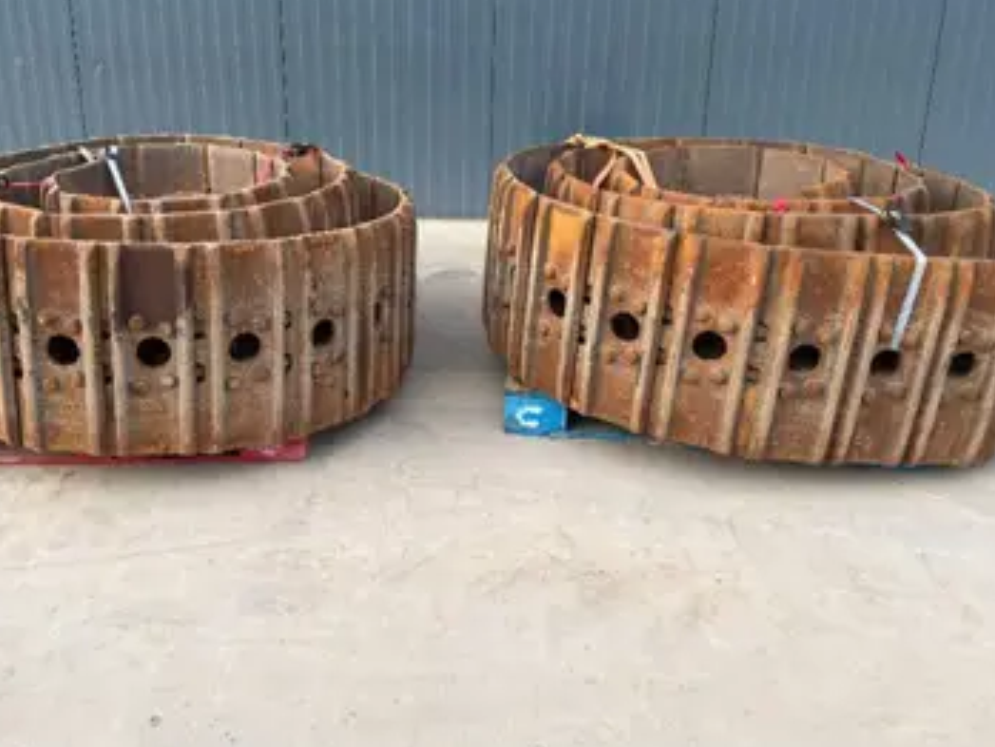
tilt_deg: -17.3
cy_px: 297
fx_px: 949
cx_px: 436
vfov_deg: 42.7
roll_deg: +0.1
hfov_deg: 55.2
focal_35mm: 33
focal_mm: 6.76
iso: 50
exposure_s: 1/121
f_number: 1.78
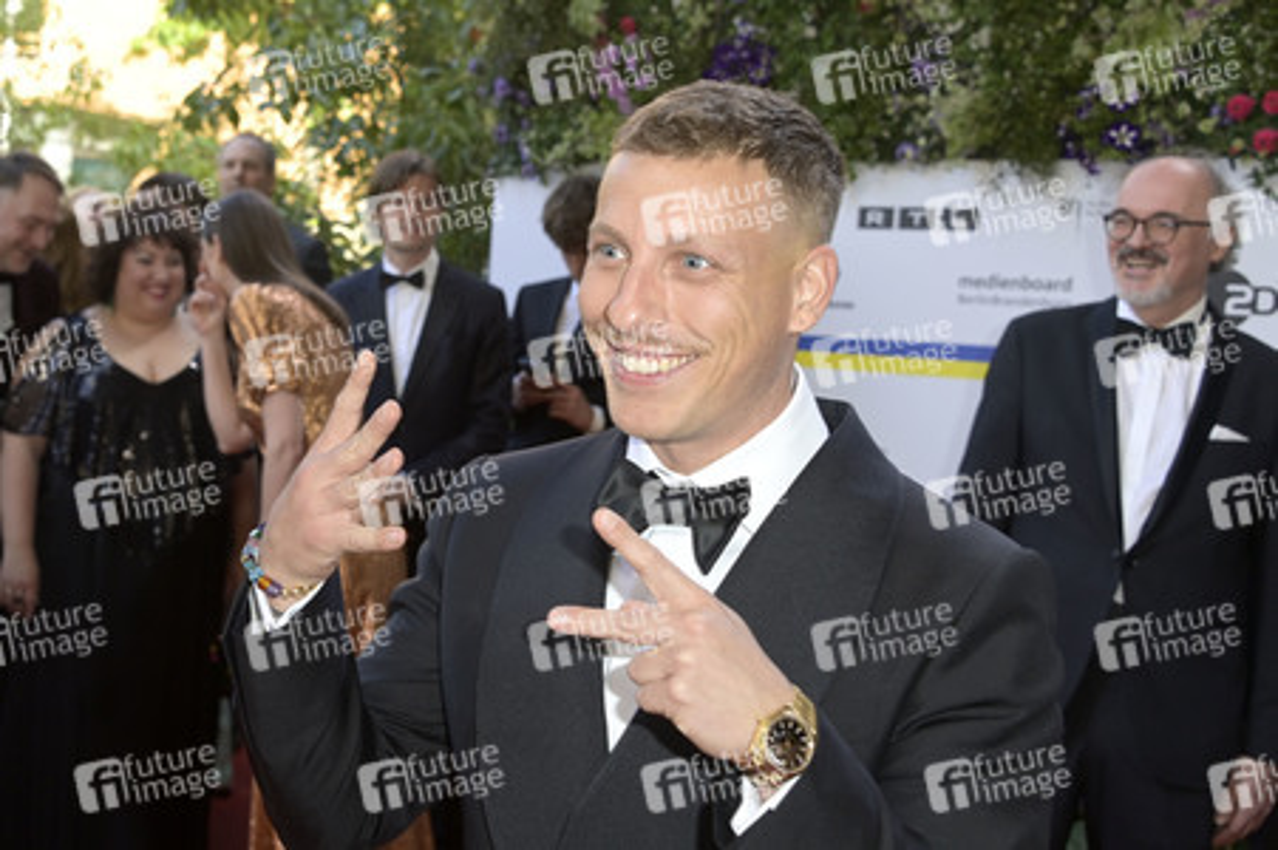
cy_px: 425
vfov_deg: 28.0
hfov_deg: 41.1
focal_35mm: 48
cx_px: 639
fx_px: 1703
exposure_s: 1/250
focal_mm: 48
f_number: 6.3
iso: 640
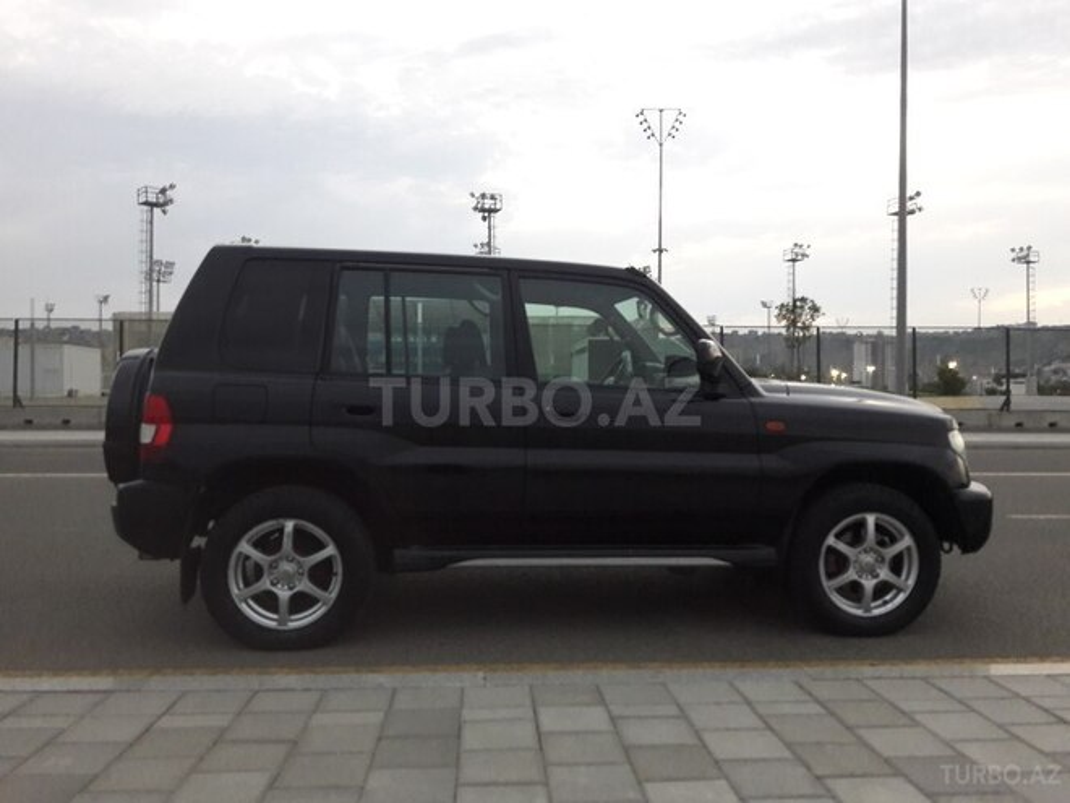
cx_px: 535
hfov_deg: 63.4
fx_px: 865
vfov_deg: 49.7
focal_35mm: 28
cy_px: 402
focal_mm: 3.7
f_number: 1.9
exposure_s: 1/20
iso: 200
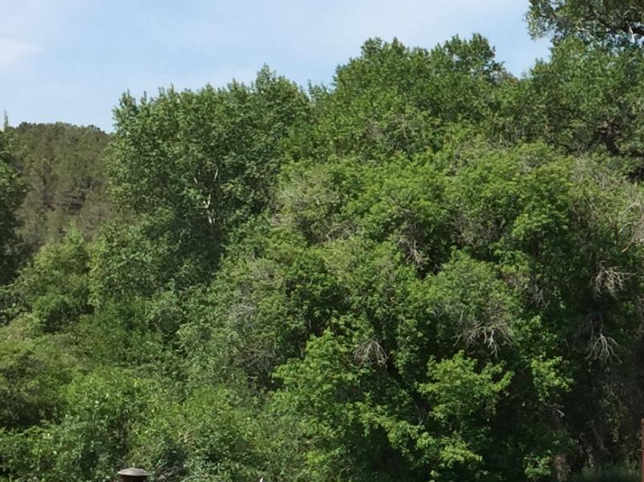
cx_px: 817
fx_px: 2009
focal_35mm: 108
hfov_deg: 17.2
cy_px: 333
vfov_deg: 13.7
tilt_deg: +0.0
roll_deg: -0.7
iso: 32
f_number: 2.2
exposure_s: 1/1721
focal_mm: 4.15
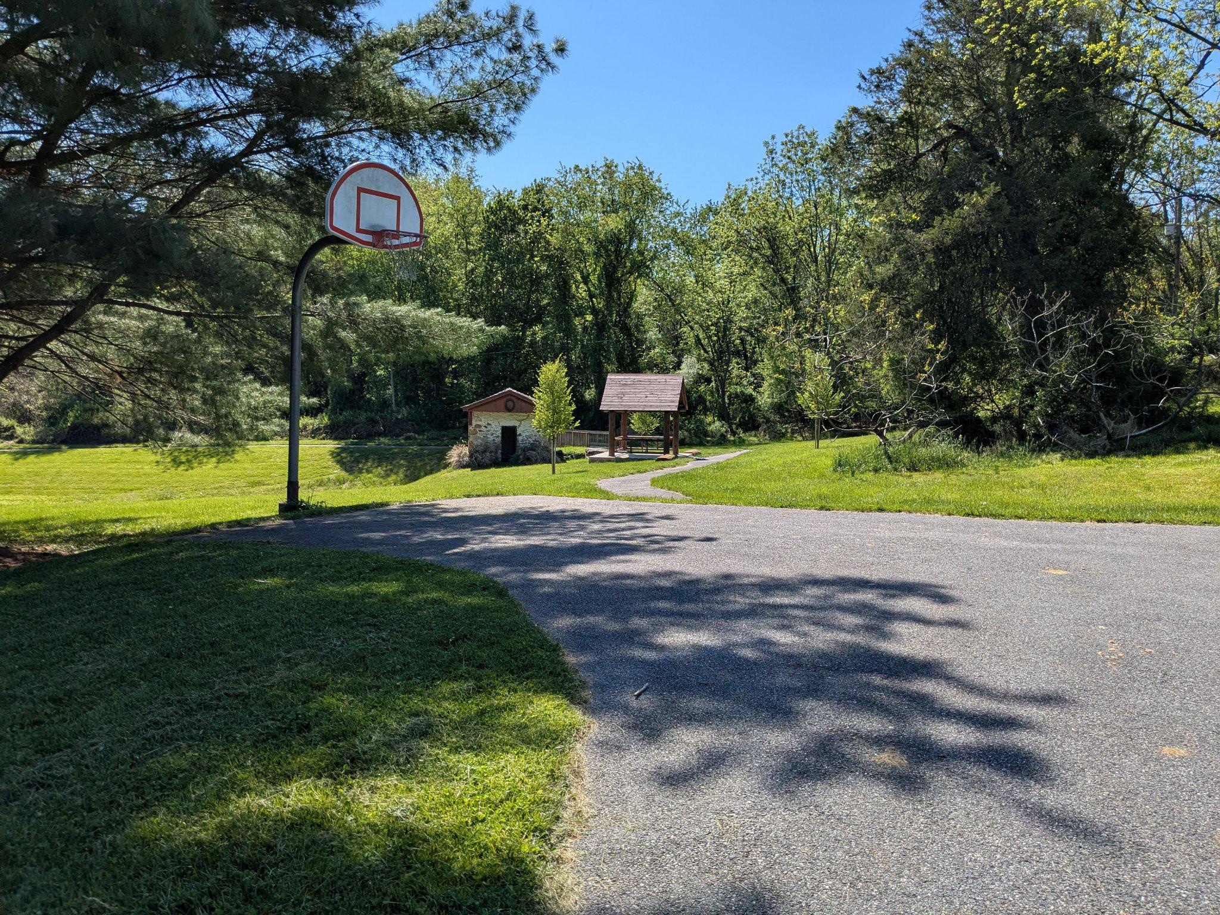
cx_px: 610
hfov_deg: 65.3
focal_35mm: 27
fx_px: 952
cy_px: 458
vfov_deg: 51.4
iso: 64
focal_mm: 4.38
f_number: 1.73
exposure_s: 1/3891
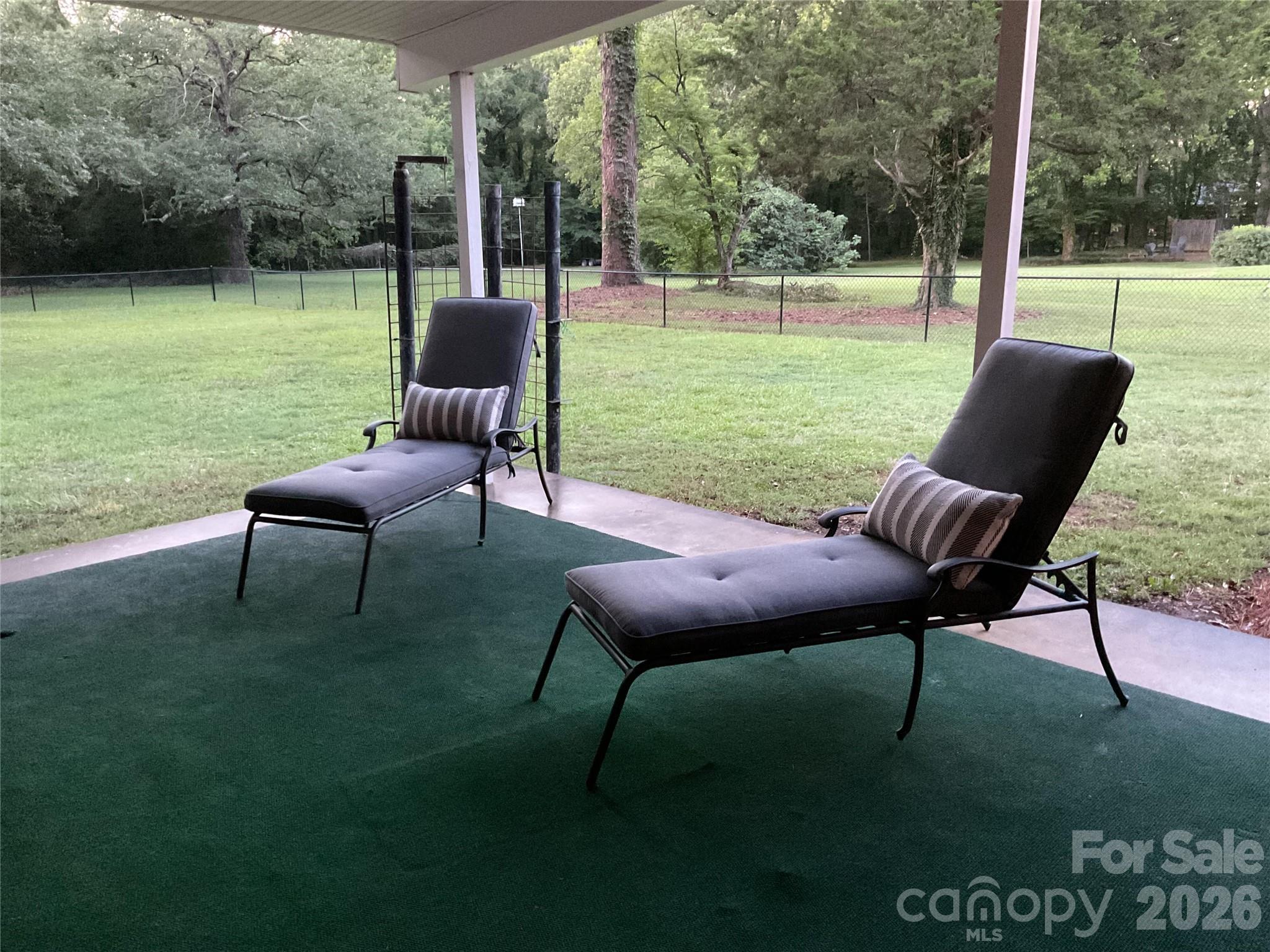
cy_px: 476
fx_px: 1064
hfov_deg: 61.7
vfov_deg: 48.2
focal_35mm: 29
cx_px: 635
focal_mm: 3
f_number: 1.8
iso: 500
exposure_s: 1/30
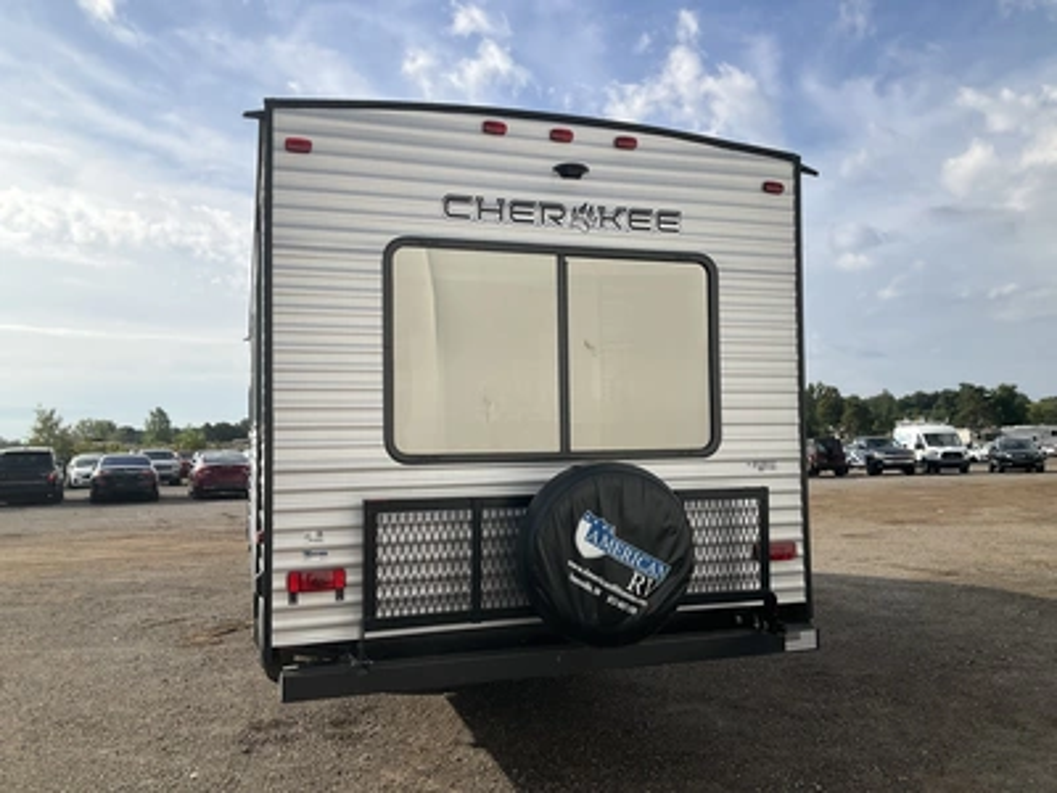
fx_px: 886
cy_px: 396
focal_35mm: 29
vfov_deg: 48.2
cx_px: 528
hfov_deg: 61.7
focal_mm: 3
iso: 25
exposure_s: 1/2538
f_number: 1.8
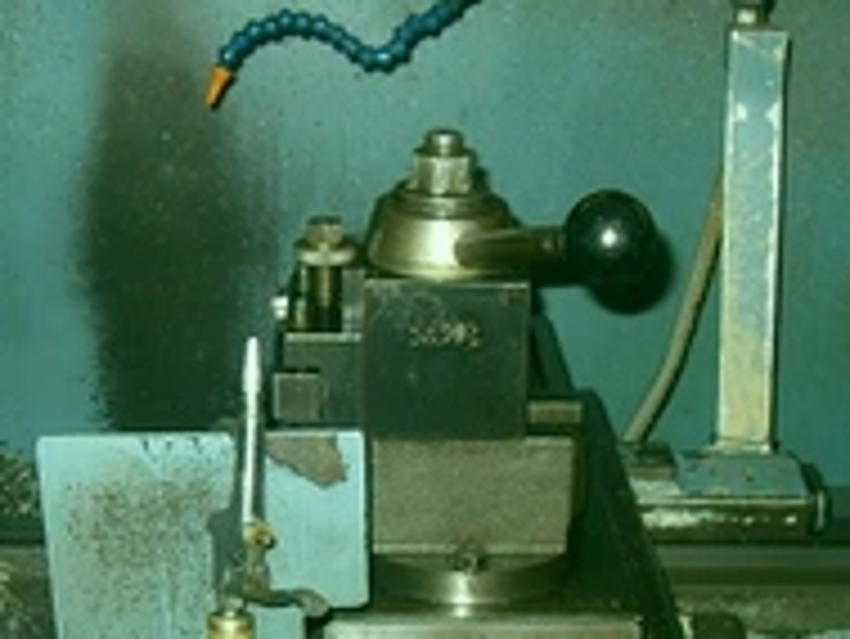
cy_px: 544
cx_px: 387
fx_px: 1769
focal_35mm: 72
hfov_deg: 27.0
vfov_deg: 20.2
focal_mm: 6.3
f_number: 2.8
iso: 100
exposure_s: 1/45
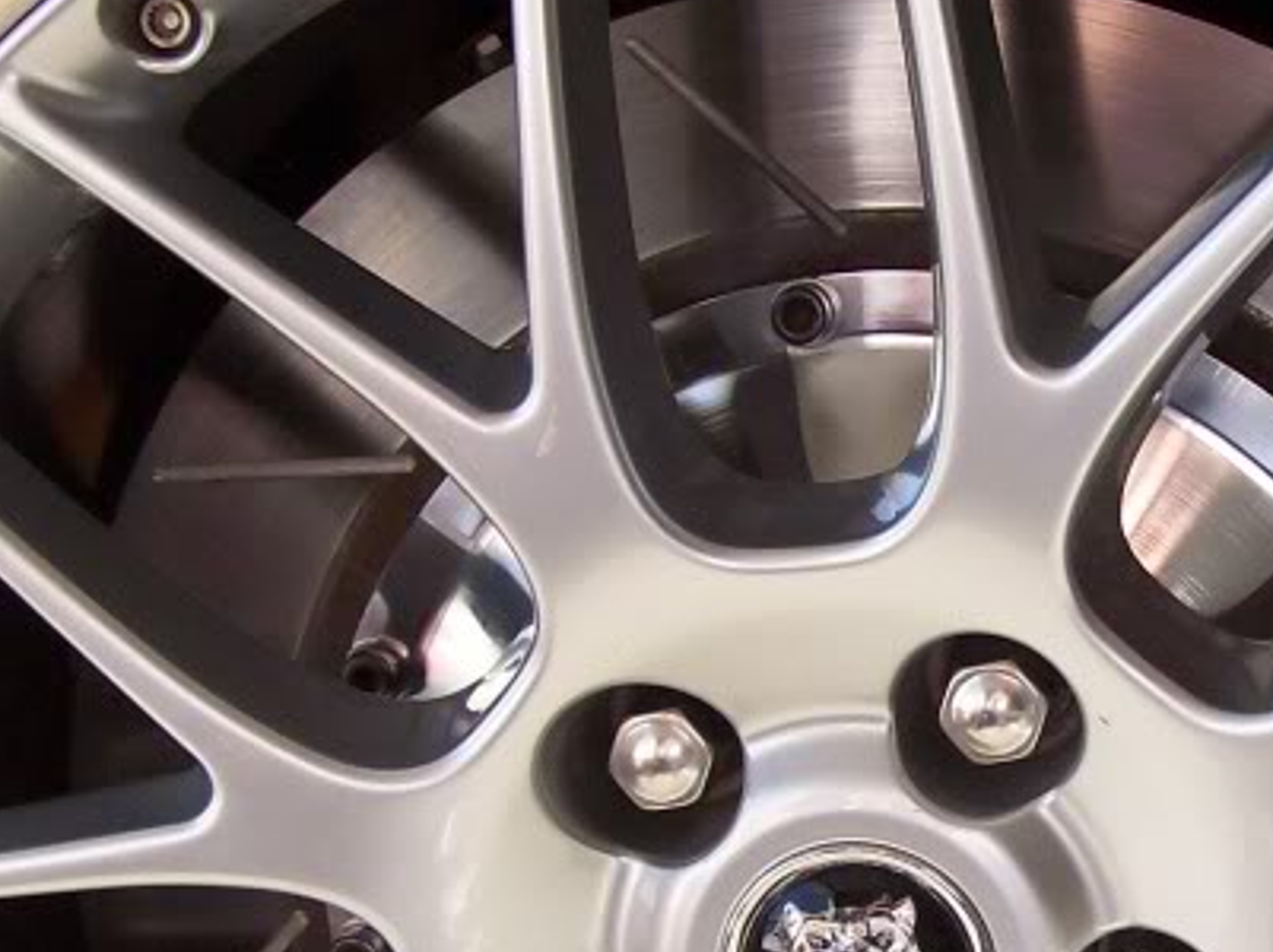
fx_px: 3380
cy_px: 862
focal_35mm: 92
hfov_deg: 21.0
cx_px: 1067
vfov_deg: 15.8
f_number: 2.7
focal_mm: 6
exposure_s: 1/298
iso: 80
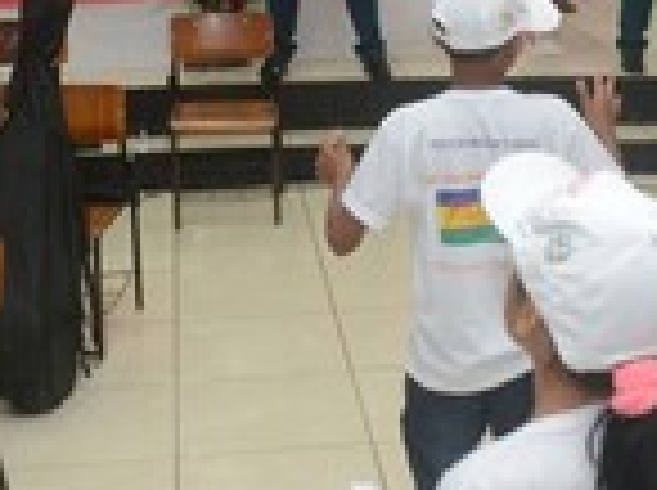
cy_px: 54
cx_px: 504
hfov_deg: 21.8
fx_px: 1686
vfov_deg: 16.3
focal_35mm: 89
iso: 1600
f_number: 3.5
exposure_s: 1/125
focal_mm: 20
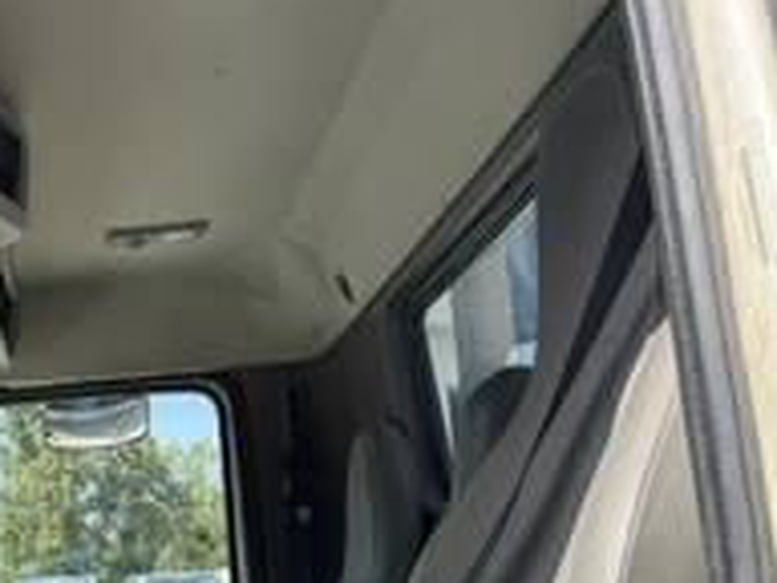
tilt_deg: +6.4
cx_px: 85
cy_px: 462
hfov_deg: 36.0
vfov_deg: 28.5
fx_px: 1122
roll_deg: -1.2
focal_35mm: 50
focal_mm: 6.76
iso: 100
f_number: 1.78
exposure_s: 1/2110
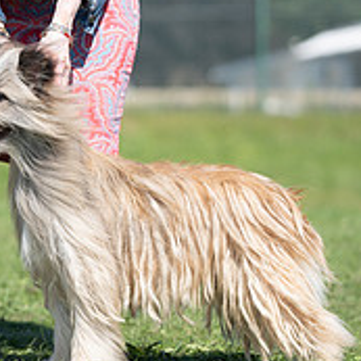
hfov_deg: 7.7
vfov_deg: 7.7
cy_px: 157
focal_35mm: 228
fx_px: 2690
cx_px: 71
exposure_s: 1/1250
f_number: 2.8
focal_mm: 103
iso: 100
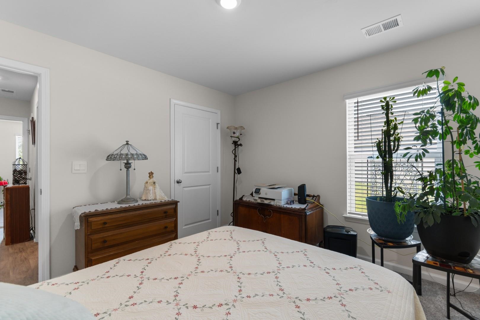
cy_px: 160
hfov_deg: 100.4
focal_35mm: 15
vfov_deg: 77.3
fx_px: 200
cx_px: 240
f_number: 4.5
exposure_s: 1/15
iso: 100
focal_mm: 10
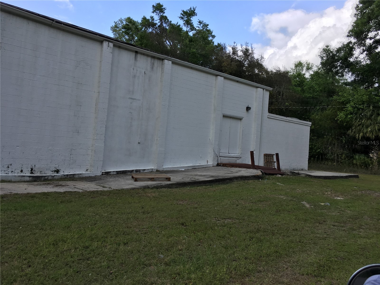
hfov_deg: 61.7
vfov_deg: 48.2
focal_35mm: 29
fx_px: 318
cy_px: 142
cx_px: 190
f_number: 2.2
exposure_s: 1/1115
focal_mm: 4.15
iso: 25
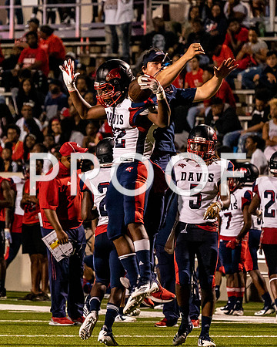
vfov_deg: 4.1
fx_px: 4894
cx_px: 87
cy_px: 201
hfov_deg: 3.2
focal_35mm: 478
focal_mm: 256
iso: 6400
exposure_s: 1/750
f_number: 5.6
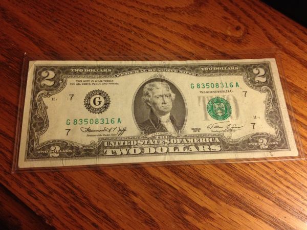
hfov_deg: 52.6
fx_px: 310
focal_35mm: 35
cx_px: 154
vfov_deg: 40.7
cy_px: 115
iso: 250
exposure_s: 1/20
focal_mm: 4.28
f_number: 2.4
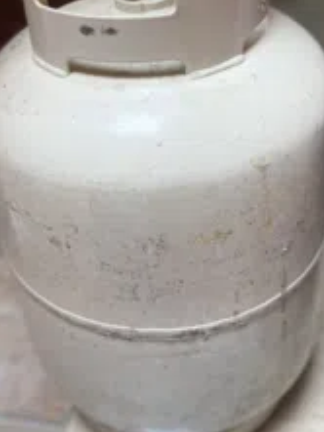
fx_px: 586
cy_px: 92
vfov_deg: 39.0
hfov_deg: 30.9
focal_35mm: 47
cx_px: 144
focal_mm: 4.25
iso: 320
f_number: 1.8
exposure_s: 1/33
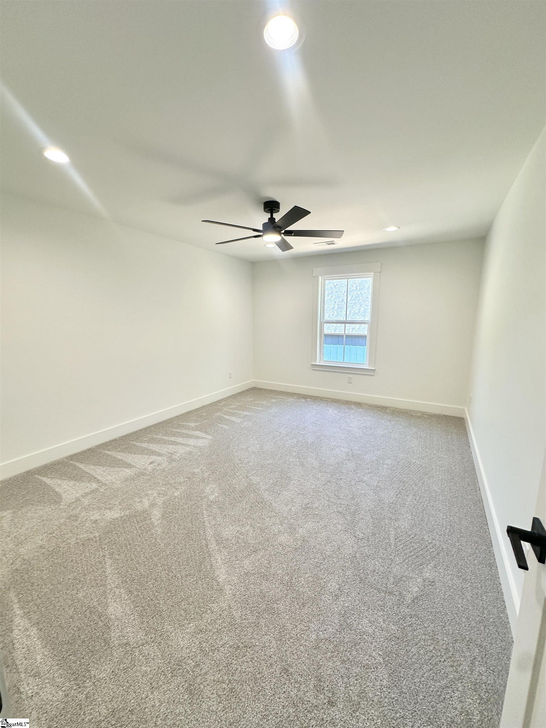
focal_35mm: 14
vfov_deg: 102.1
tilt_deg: -9.4
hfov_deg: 85.7
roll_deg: -1.2
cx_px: 273
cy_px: 364
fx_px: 294
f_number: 2.2
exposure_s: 1/120
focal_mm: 2.22
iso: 125
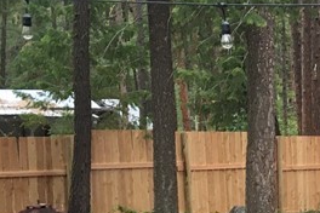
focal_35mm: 117
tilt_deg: -11.4
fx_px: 1040
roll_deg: -0.5
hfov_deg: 15.8
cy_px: 317
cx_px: 503
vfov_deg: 11.3
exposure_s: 1/30
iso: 64
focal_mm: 4.15
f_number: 2.2
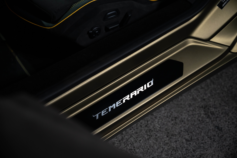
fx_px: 289
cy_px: 79
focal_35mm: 44
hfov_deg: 44.6
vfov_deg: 30.6
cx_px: 118
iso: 1600
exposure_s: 1/50
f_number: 2.8
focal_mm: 43.9
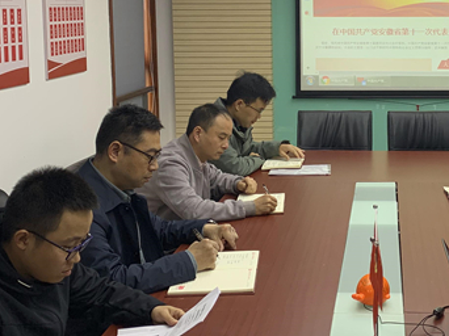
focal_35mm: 57
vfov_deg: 25.4
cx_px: 344
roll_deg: +0.4
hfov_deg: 33.1
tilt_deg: -5.8
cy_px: 91
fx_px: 739
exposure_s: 1/121
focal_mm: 4.25
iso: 32
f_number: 1.8
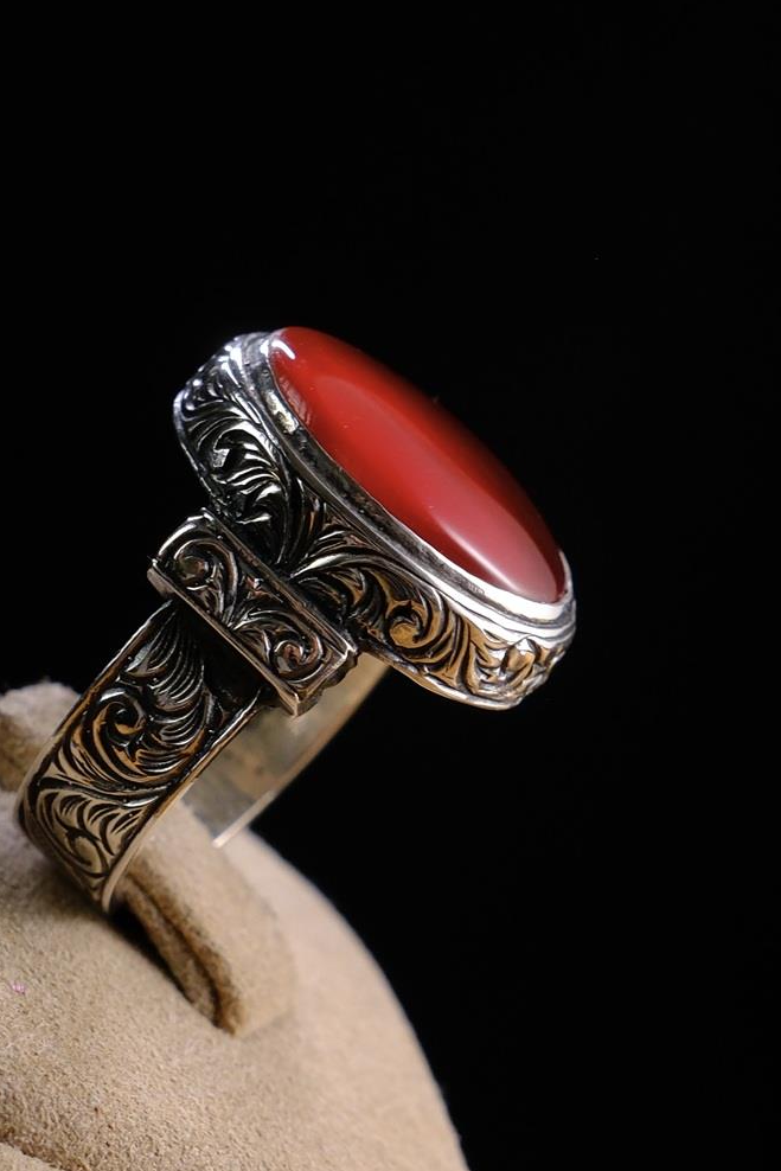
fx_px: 2667
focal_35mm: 82
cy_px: 565
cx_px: 351
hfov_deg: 16.7
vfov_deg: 24.8
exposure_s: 1/100
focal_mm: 33
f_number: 5
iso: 500
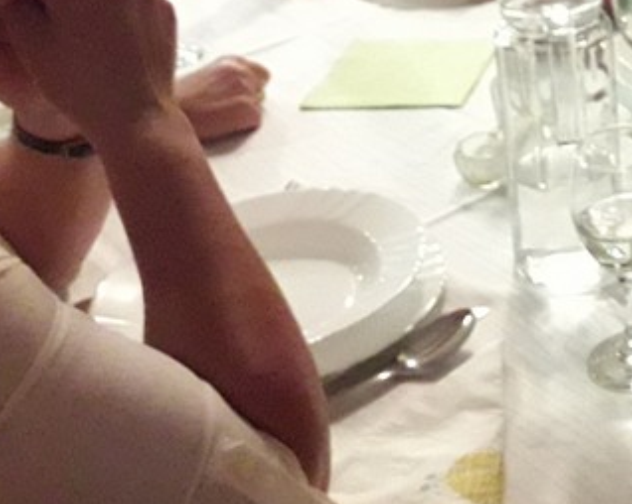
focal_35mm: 68
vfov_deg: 21.1
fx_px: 1271
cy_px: -84
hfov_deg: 24.7
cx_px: 793
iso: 640
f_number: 1.9
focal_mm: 3.6
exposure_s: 1/20
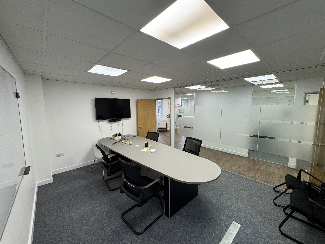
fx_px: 131
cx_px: 162
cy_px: 122
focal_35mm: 14
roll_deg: +0.6
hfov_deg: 102.1
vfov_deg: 85.7
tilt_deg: -6.4
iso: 125
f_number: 2.2
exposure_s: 1/100
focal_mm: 2.22
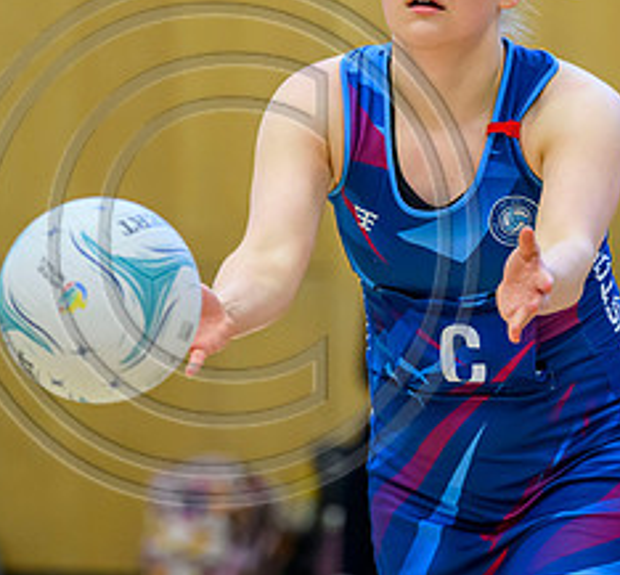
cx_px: 474
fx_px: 10416
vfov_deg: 3.2
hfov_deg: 3.4
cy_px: 234
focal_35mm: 533
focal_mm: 200
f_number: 3.2
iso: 4000
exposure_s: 1/1000
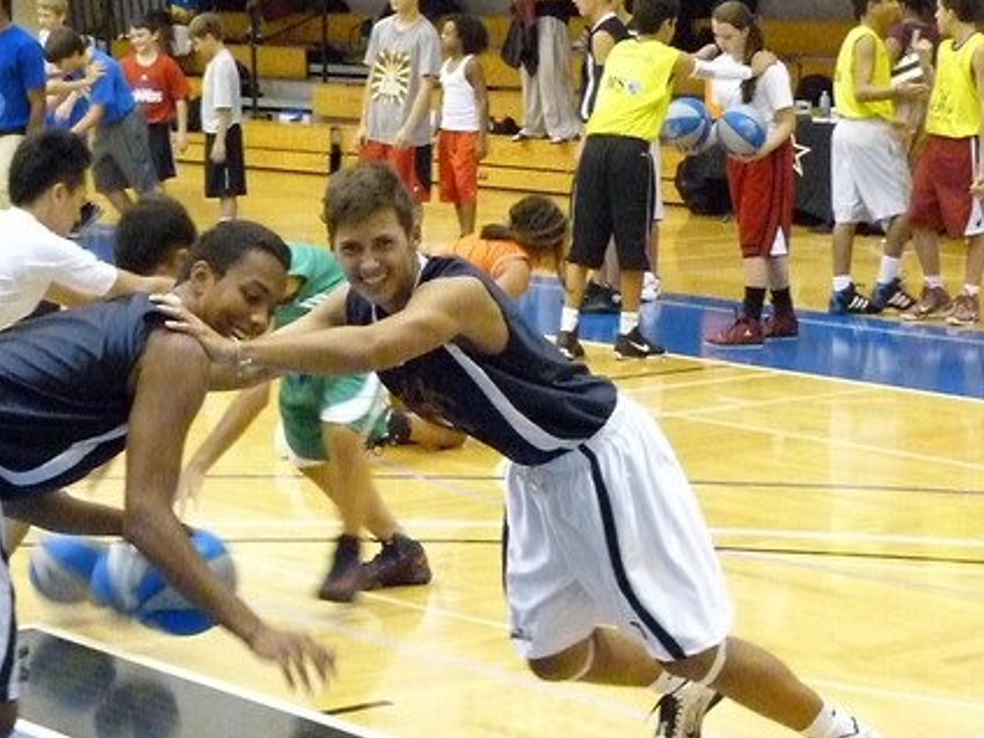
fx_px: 3012
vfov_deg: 14.0
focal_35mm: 106
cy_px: 384
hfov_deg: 18.5
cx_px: 447
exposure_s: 1/60
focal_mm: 12.6
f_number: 3.3
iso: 2500
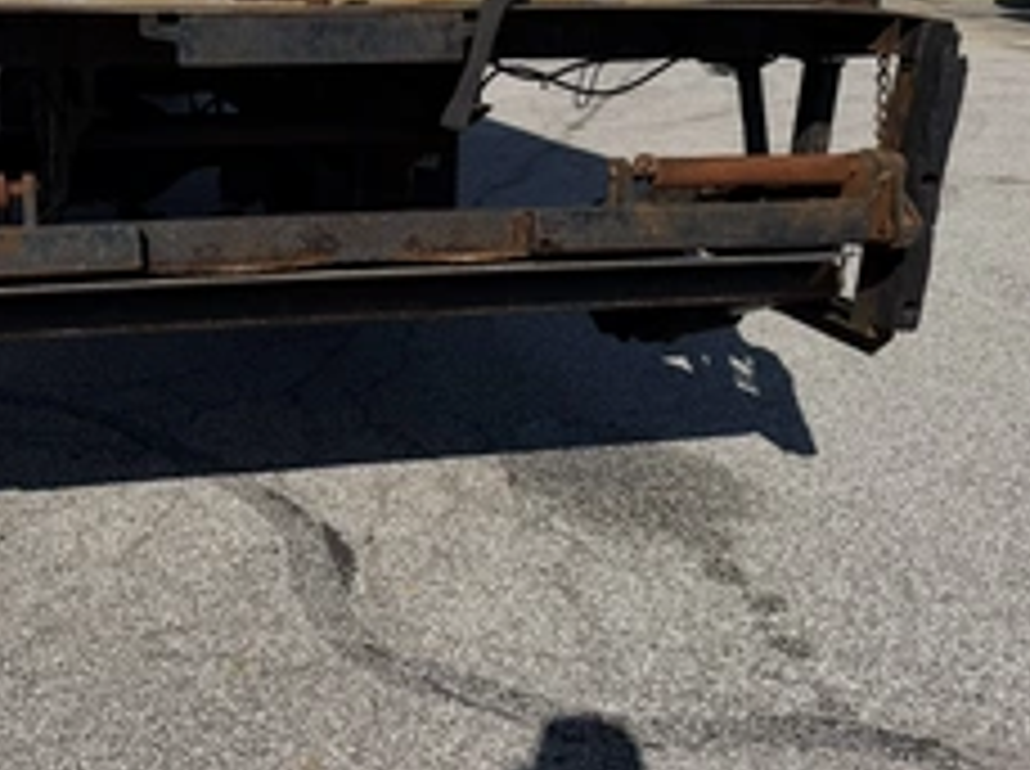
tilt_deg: -12.2
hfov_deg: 43.6
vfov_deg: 33.6
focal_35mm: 42
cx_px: 274
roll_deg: -0.3
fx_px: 1248
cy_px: 198
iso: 80
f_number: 1.78
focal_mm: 6.76
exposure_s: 1/10309
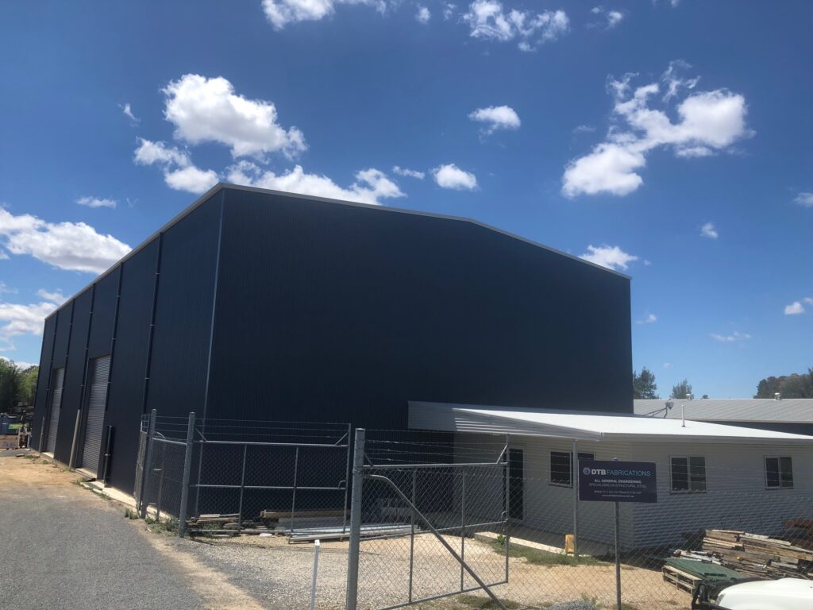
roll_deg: -3.0
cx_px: 406
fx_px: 658
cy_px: 305
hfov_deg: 63.4
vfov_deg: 49.7
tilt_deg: +10.3
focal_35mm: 28
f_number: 1.8
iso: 20
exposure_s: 1/2288
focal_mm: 3.99
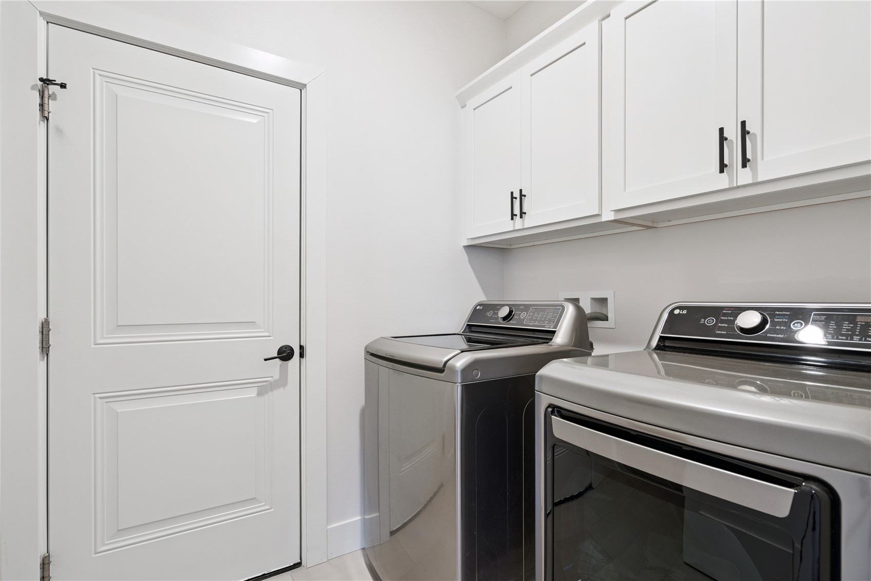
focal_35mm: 17
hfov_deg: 93.3
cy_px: 290
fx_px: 411
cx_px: 436
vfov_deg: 70.4
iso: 400
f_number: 8
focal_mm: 17
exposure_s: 1/5
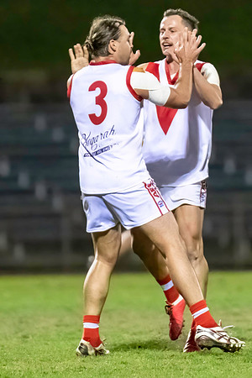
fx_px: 9545
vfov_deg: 2.3
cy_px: 118
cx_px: 191
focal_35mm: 909
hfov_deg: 1.5
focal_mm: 300
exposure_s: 1/1250
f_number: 2.8
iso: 10000
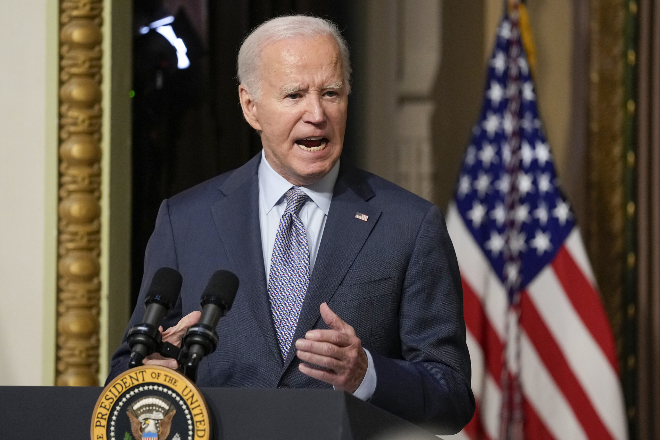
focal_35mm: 300
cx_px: 330
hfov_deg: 6.9
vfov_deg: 4.6
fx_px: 5500
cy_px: 220
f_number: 2.8
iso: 2500
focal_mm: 200
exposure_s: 1/250
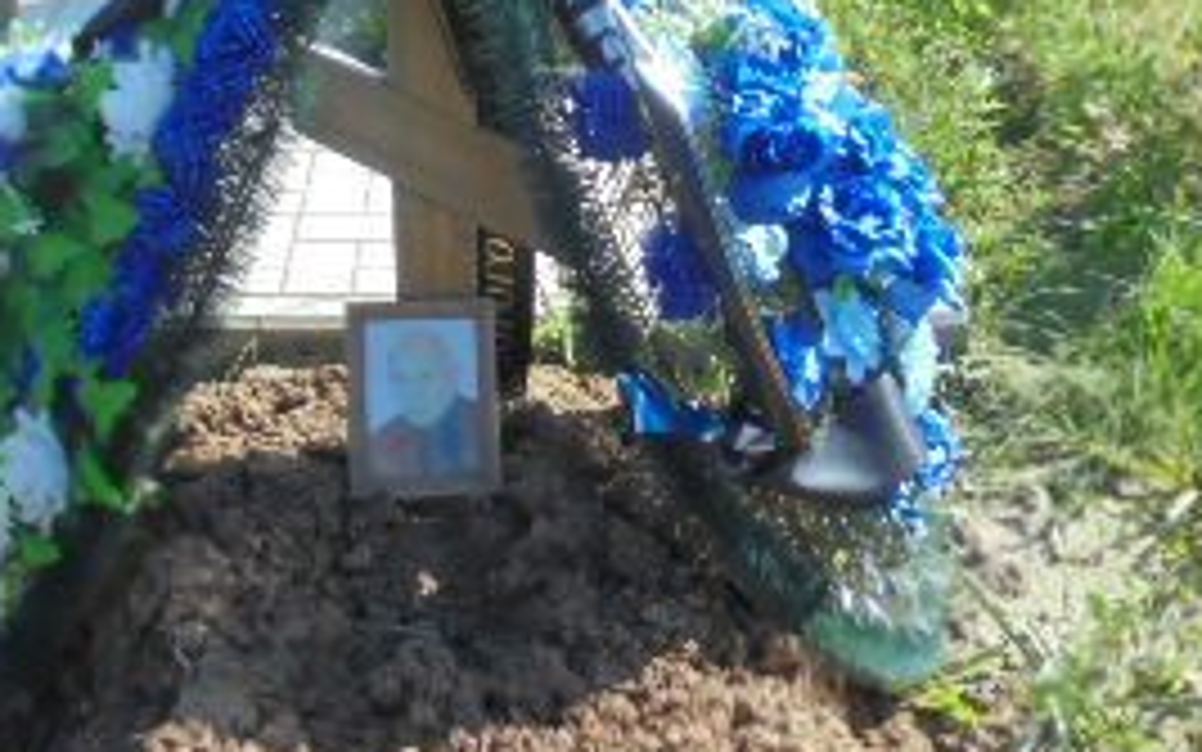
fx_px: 2163
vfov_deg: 19.6
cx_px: 603
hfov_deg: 31.1
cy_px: 234
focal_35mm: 66
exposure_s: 1/400
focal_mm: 4.6
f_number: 3.5
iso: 100
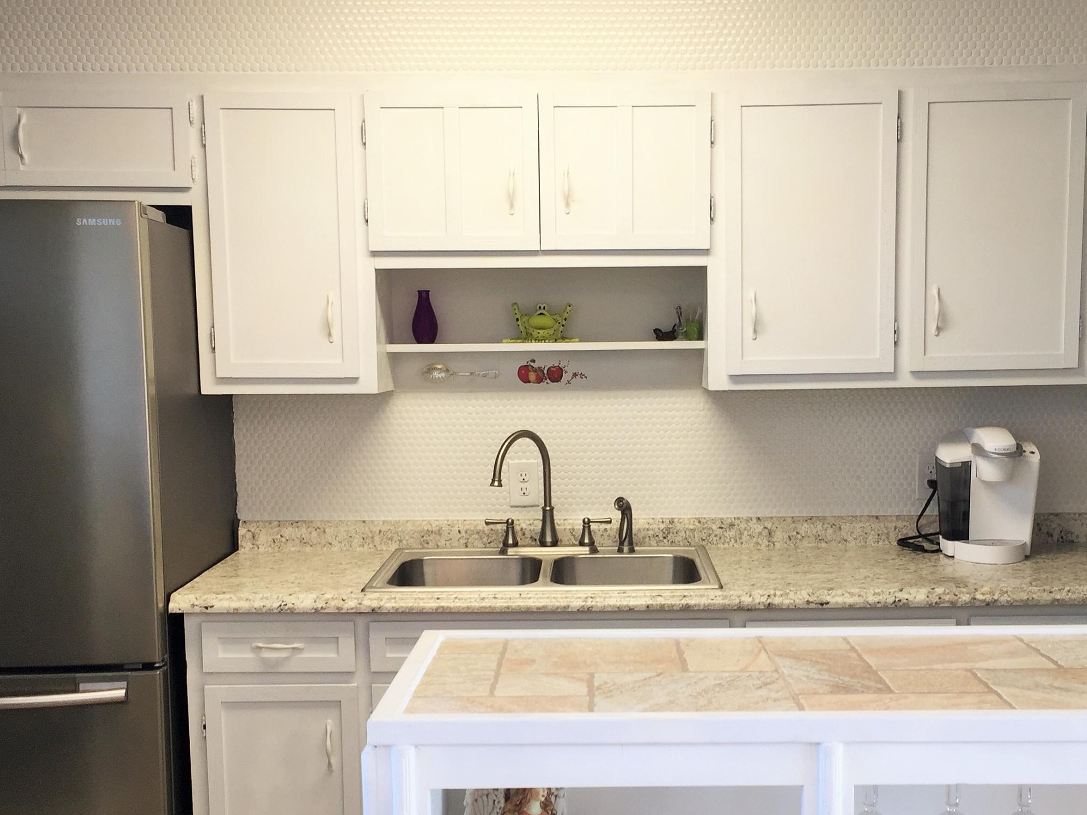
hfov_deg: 43.8
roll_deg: -0.2
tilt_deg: -6.0
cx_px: 605
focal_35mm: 43
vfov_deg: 33.4
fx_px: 1350
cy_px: 515
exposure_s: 1/60
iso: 32
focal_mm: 4.15
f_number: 2.2
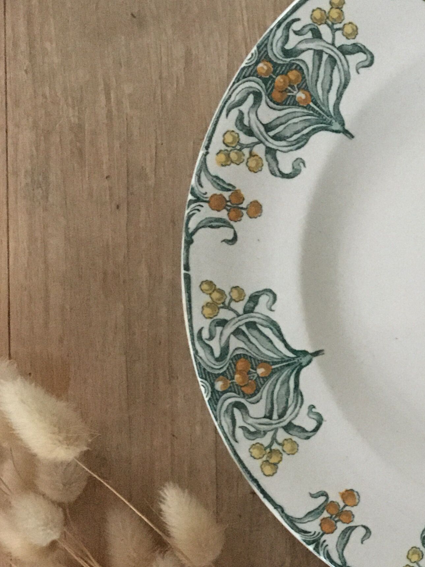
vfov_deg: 28.4
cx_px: 488
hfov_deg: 20.4
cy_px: 369
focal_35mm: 68
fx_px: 1113
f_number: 2.2
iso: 320
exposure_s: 1/17
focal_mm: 4.15
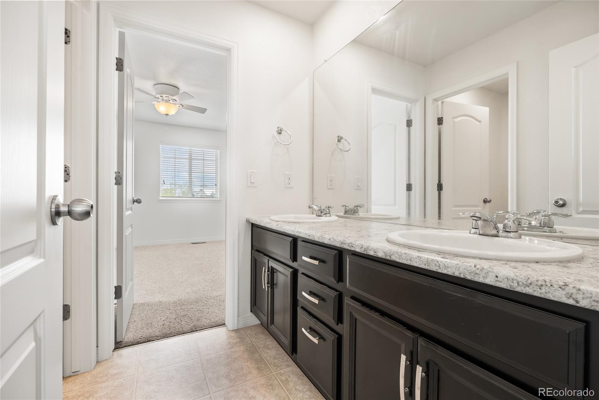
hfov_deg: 96.7
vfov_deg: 73.8
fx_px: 266
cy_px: 200
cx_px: 300
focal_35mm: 16
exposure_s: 1/1.67
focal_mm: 16
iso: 200
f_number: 8
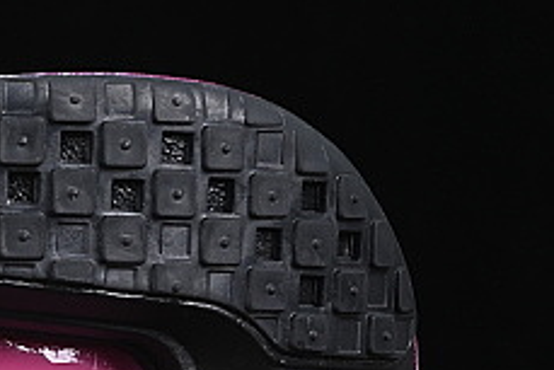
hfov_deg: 5.7
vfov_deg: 3.9
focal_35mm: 354
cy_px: 230
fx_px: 5451
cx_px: -535
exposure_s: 1/60
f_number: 6.3
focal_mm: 50
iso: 160
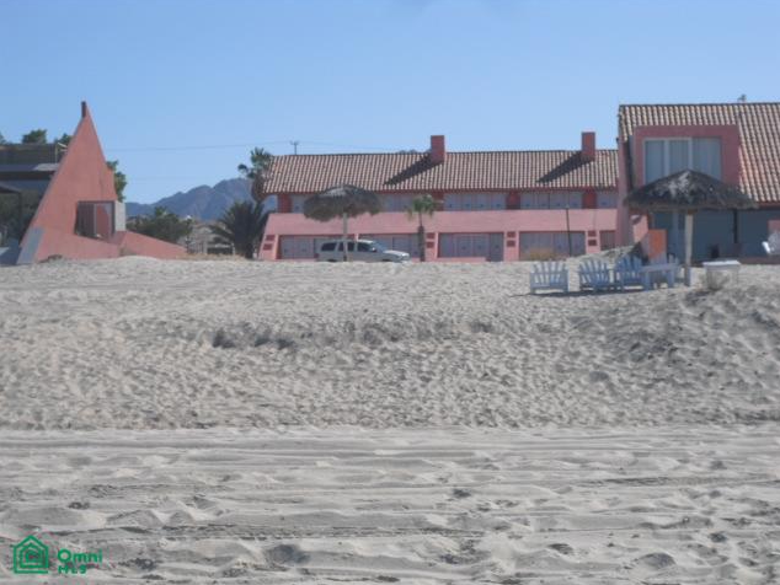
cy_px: 292
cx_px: 392
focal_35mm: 108
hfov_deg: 18.2
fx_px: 2434
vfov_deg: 13.7
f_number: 14.1
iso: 64
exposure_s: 1/80
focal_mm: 18.9
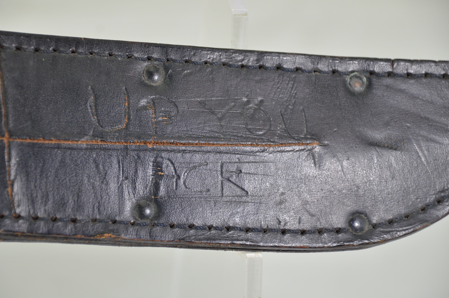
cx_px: 209
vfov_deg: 7.0
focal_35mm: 196
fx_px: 2440
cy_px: 151
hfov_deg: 10.5
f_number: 5.6
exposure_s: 1/250
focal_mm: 120
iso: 720
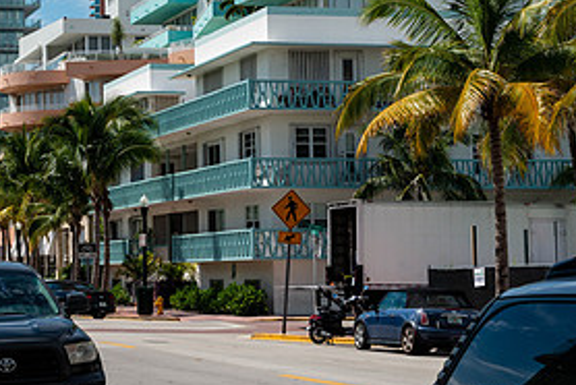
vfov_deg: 13.5
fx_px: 1618
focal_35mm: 101
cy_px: 86
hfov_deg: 19.6
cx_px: -6
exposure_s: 1/200
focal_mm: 48
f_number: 11
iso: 100
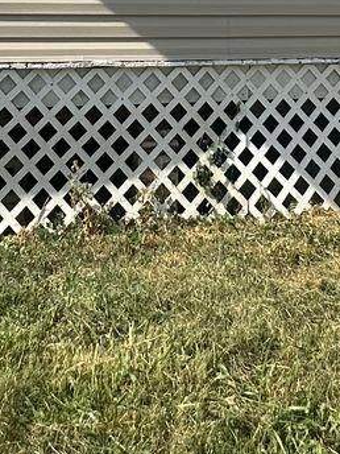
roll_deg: -0.6
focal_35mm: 61
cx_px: 225
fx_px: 799
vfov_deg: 23.2
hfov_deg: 23.9
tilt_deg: +23.3
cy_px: -281
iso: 40
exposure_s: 1/1062
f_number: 2.2
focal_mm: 2.22
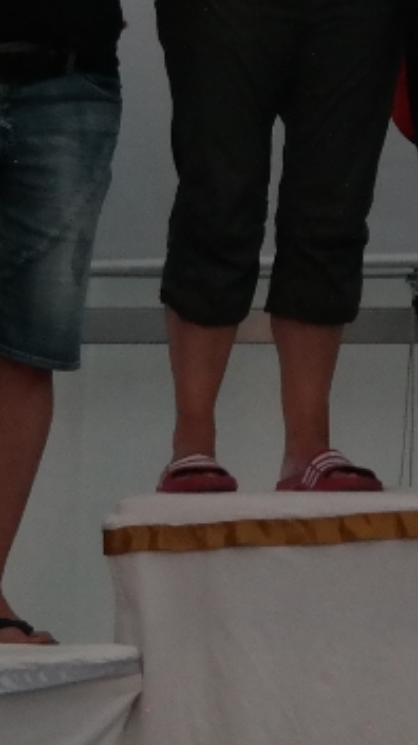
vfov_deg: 12.2
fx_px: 3377
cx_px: 581
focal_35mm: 171
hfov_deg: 7.0
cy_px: -262
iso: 1600
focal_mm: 24
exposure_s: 1/50
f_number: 4
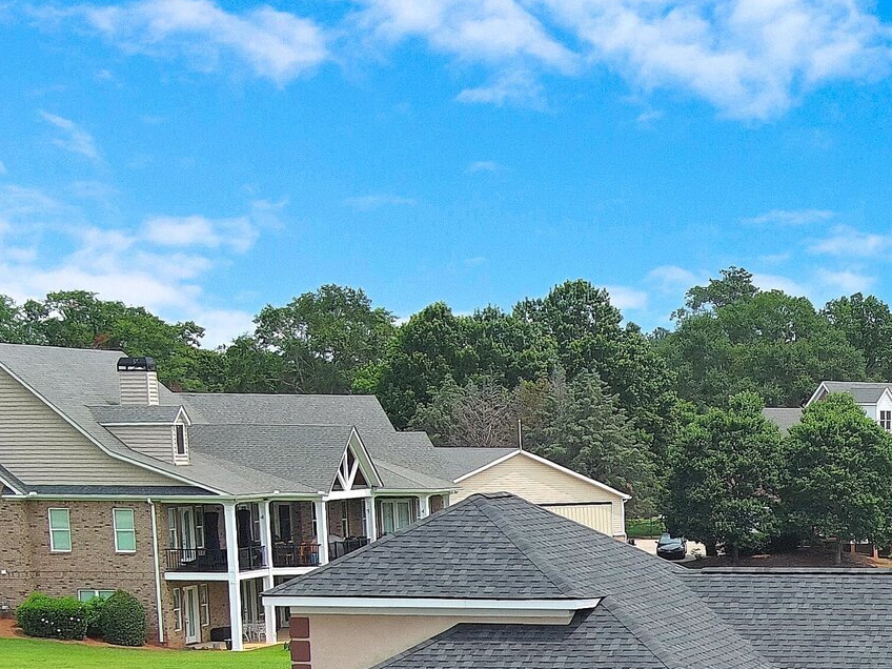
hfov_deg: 18.4
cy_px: 881
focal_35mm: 101
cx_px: 1096
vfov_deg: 14.0
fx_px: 2603
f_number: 2.8
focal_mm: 10.57
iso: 100
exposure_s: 1/1250
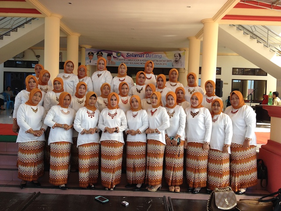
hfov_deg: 52.6
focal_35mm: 35
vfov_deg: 40.7
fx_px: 284
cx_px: 140
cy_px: 106
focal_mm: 4.28
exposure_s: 1/250
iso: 50
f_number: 2.4
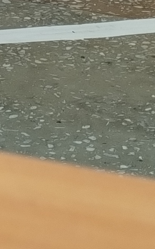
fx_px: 1446
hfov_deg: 5.9
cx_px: -194
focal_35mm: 214
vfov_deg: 9.6
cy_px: -109
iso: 230
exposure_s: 1/100
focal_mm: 4.75
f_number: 1.8
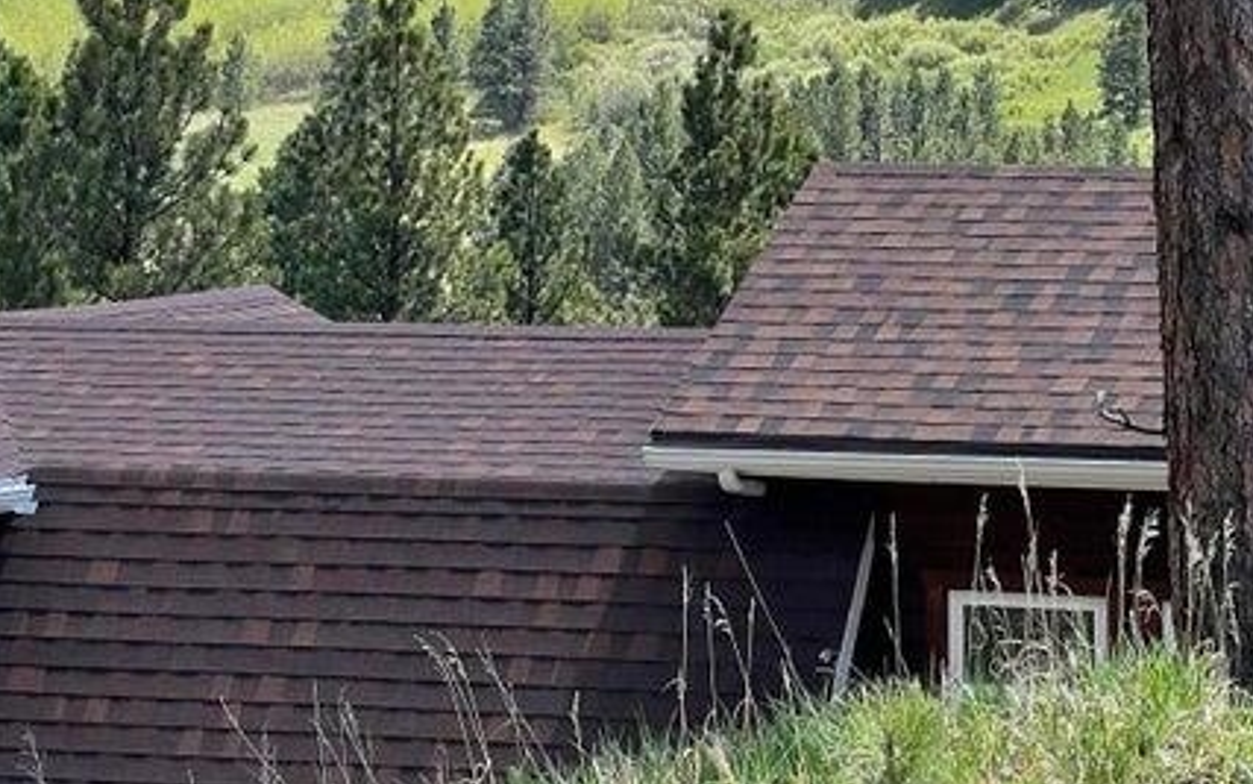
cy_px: -6
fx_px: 5567
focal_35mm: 163
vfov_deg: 8.0
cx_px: 301
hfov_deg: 12.8
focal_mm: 9
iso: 32
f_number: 2.8
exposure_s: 1/539
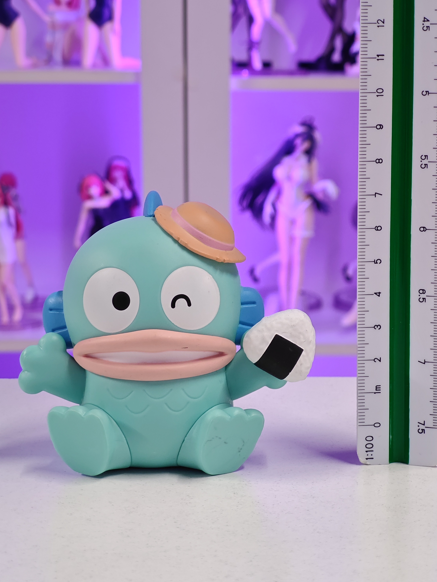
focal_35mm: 89
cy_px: 270
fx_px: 1498
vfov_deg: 22.0
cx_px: 227
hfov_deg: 16.6
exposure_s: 1/25
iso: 800
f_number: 2.4
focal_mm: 7.48
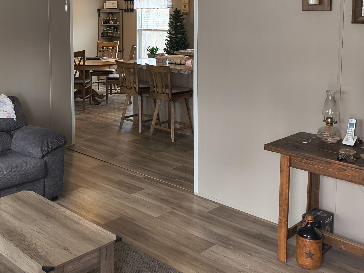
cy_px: 54
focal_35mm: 45
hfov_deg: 41.2
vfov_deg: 31.3
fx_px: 473
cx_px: 103
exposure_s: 1/60
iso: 480
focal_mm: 4.68
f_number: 1.7
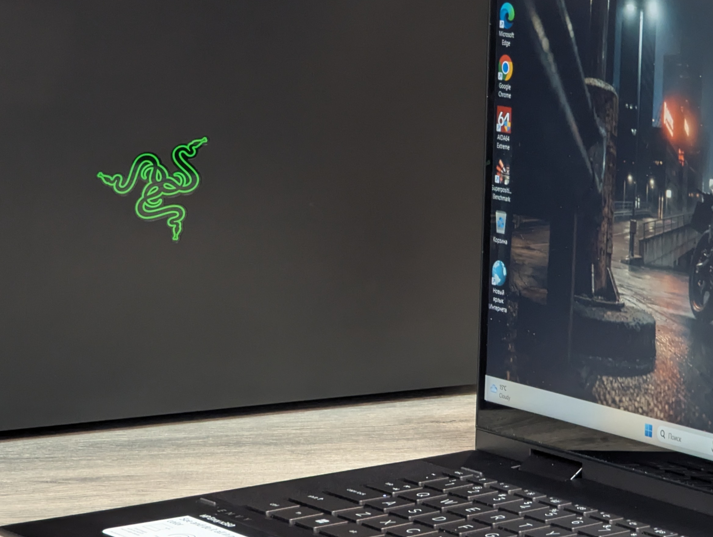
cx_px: 520
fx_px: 4208
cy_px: 367
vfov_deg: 7.3
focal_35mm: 204
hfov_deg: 9.7
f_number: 3.5
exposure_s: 1/25
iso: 584
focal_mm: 19
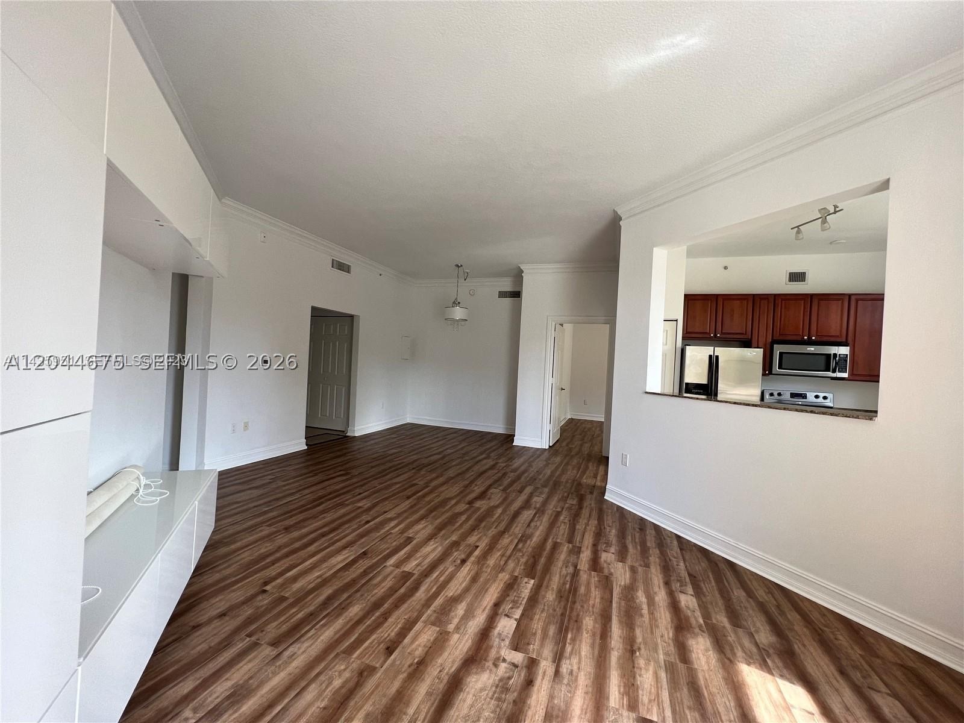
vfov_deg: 89.9
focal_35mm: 13
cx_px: 482
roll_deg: -3.3
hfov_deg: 106.2
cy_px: 362
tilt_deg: -0.3
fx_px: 362
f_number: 1.8
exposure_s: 1/99
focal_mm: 1.57
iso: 64
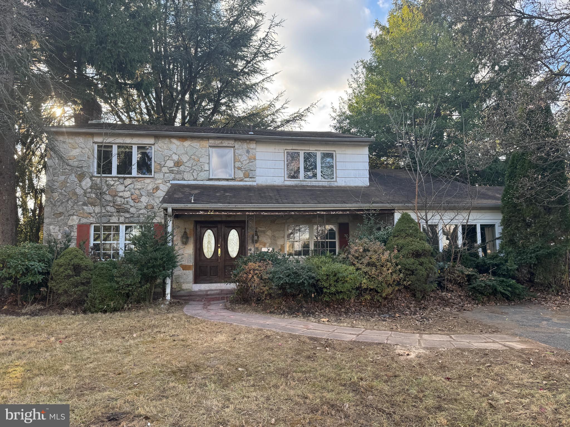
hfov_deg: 71.6
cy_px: 214
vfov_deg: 56.8
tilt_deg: +5.2
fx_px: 395
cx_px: 285
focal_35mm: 24
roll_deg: -0.4
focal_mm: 6.76
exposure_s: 1/356
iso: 80
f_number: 1.78
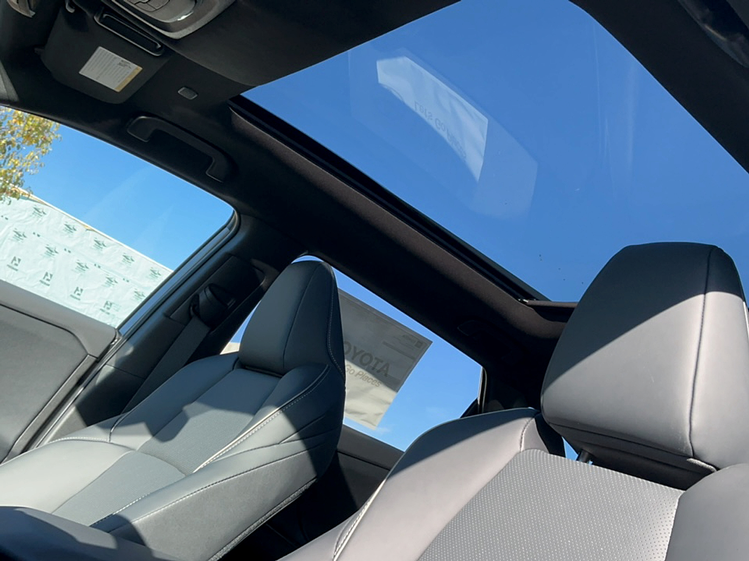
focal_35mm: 30
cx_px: 374
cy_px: 280
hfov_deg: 60.0
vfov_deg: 46.8
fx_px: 649
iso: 25
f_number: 1.8
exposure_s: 1/318
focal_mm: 3
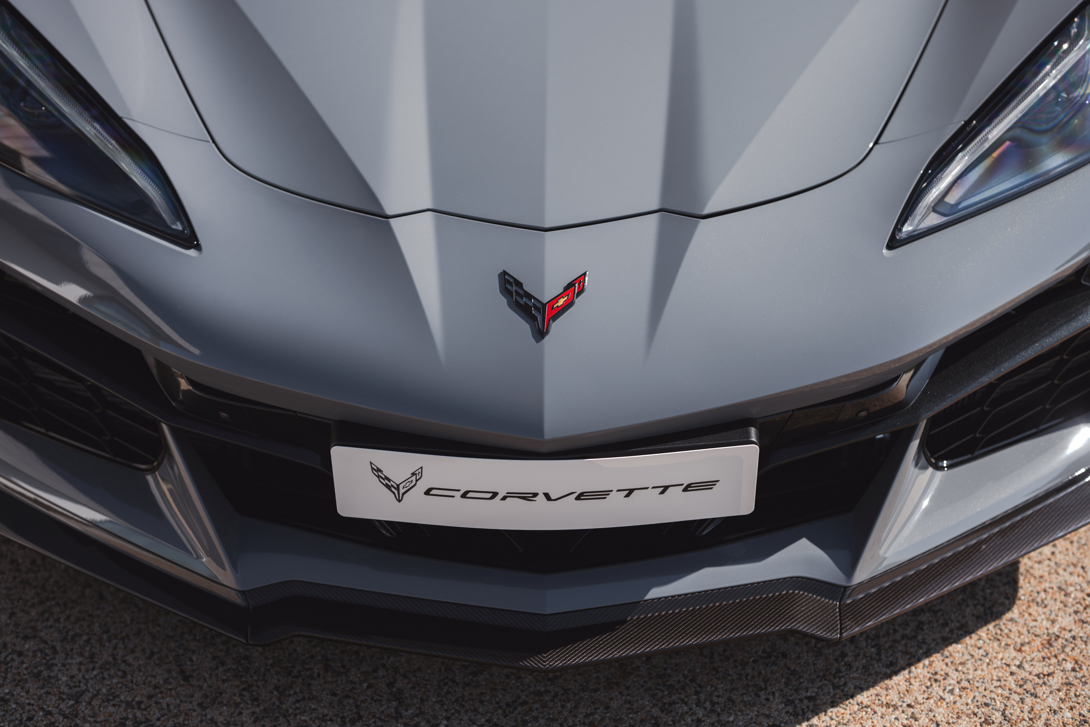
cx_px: 545
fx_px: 1514
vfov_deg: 27.0
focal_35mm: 50
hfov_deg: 39.6
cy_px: 364
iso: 80
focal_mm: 50
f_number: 2.2
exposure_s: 1/500
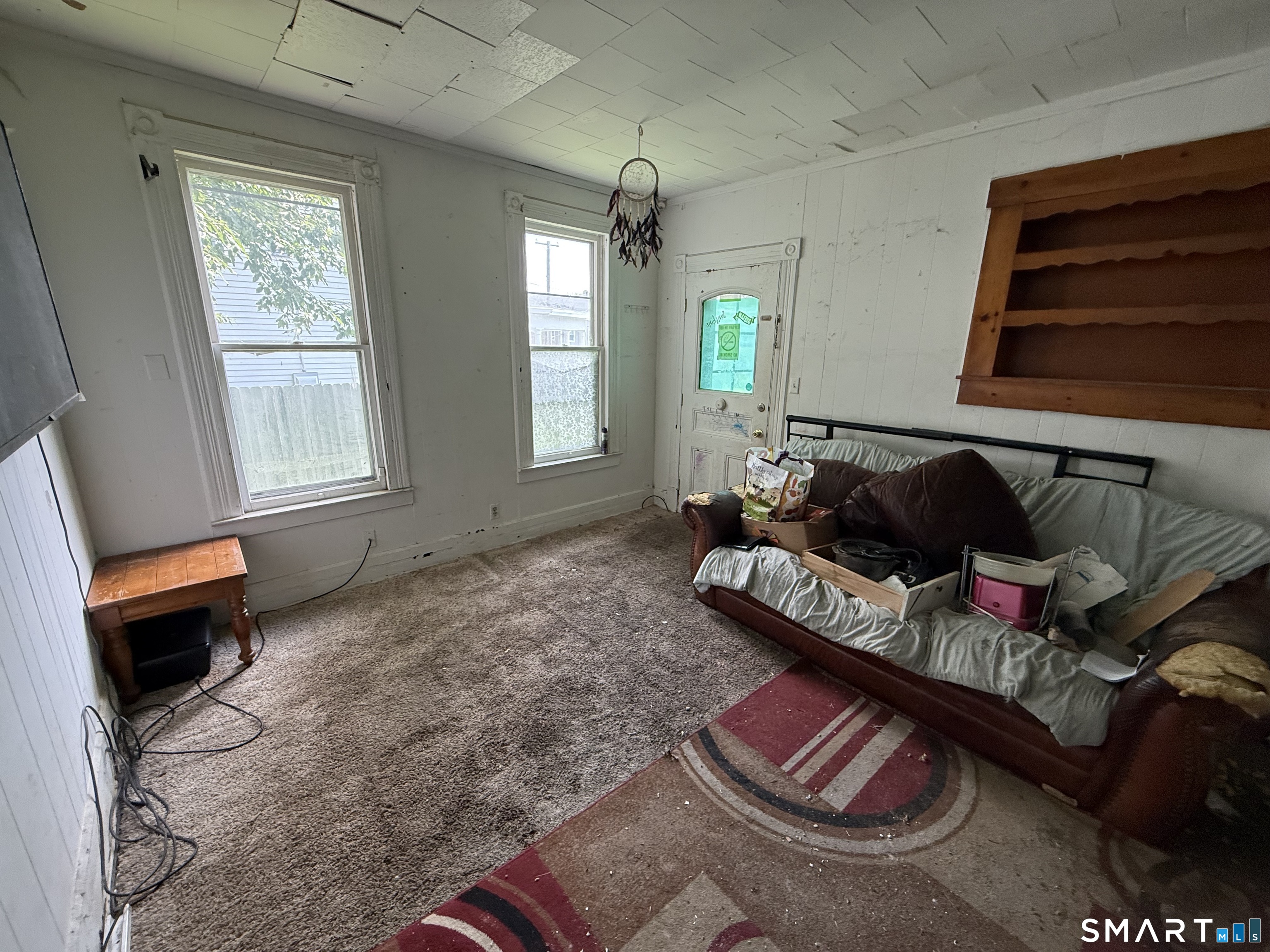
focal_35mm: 14
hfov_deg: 102.1
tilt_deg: -13.8
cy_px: 476
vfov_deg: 85.7
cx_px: 635
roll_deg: -0.5
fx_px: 514
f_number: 2.2
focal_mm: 2.22
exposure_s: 1/99
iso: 200
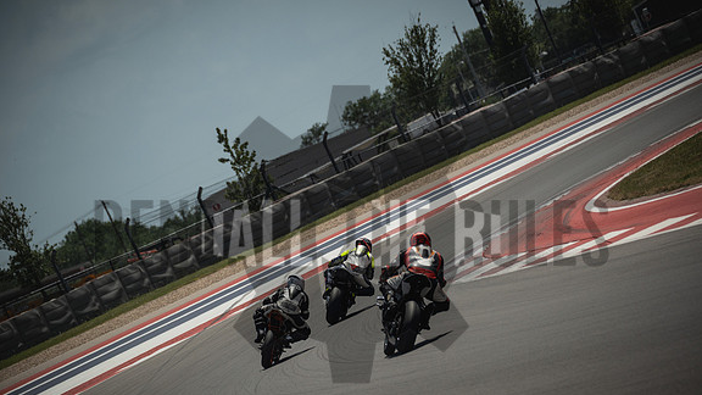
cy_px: 235
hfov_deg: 6.9
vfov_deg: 3.9
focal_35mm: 311
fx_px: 5789
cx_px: 351
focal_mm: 196.6
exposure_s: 1/2000
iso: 250
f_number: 5
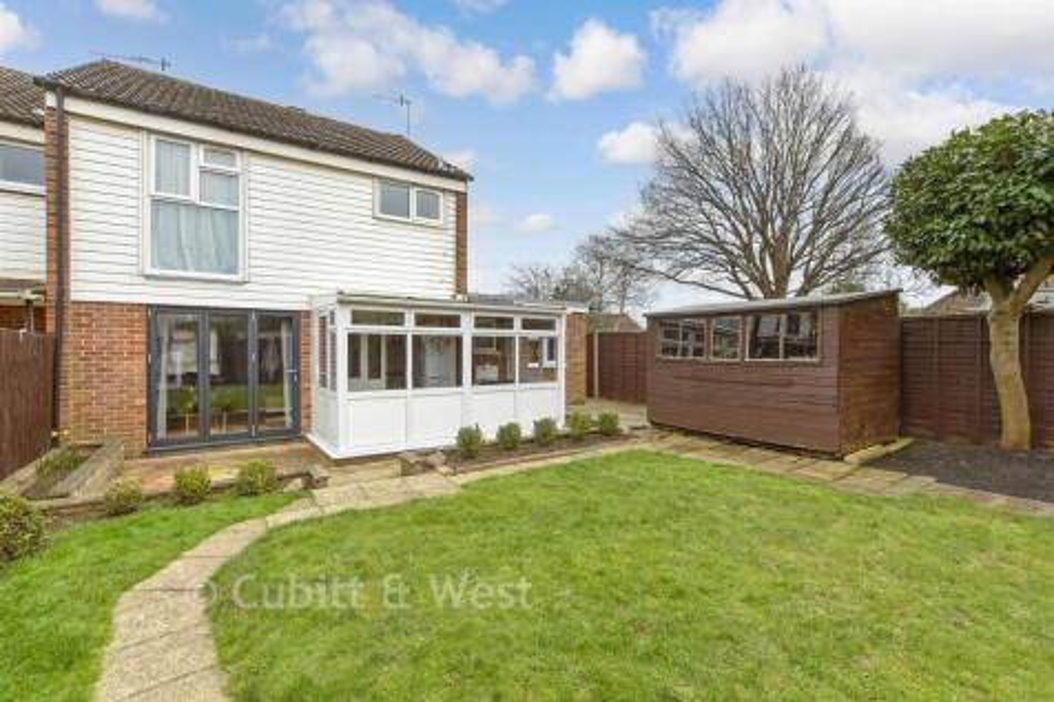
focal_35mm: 15
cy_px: 351
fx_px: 439
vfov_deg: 77.3
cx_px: 527
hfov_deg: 100.4
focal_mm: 10
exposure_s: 1/25
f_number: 8
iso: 160
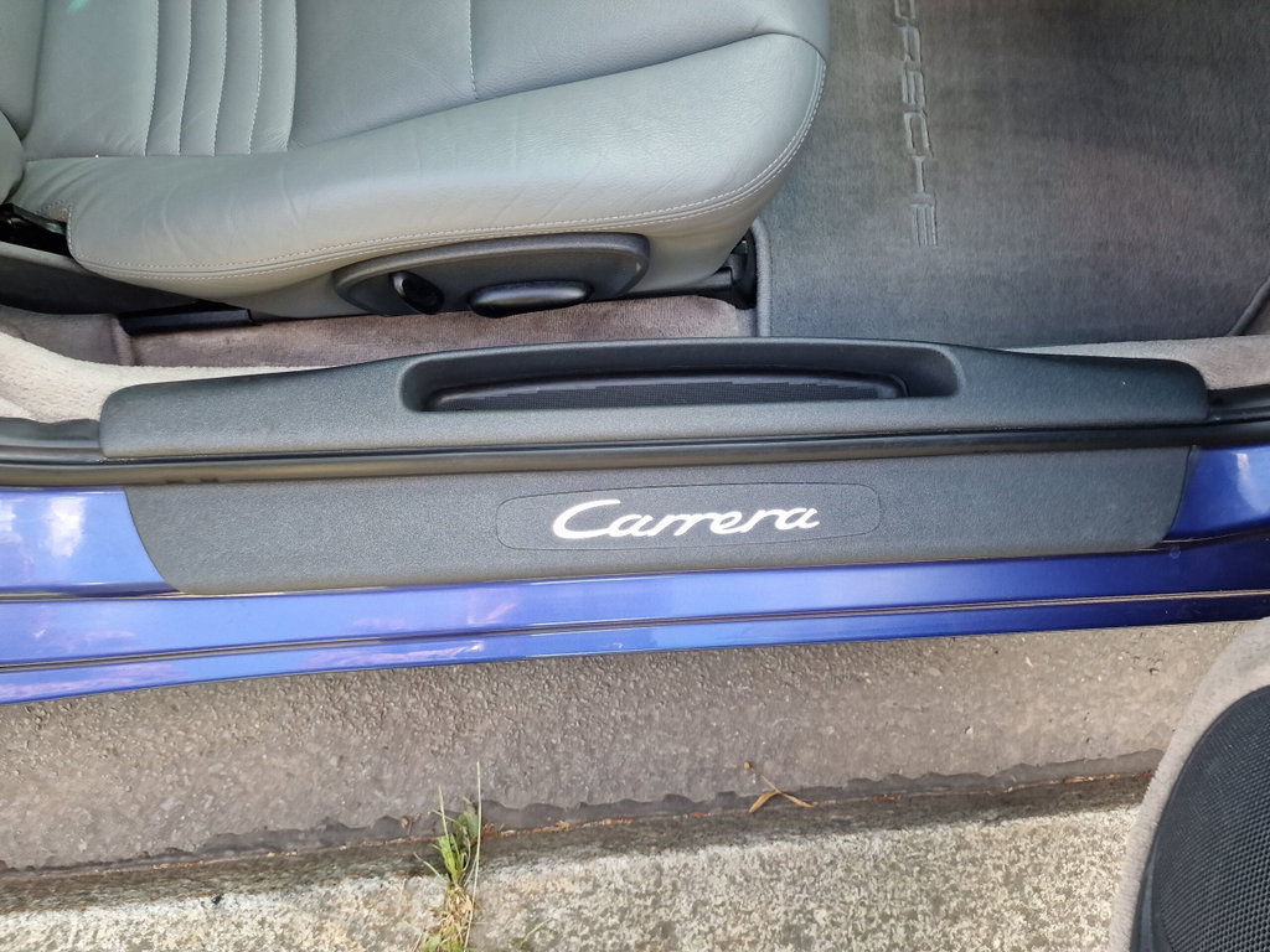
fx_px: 844
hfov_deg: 73.9
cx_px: 635
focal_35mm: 23
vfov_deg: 58.9
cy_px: 476
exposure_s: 1/316
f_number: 1.8
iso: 50
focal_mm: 6.4
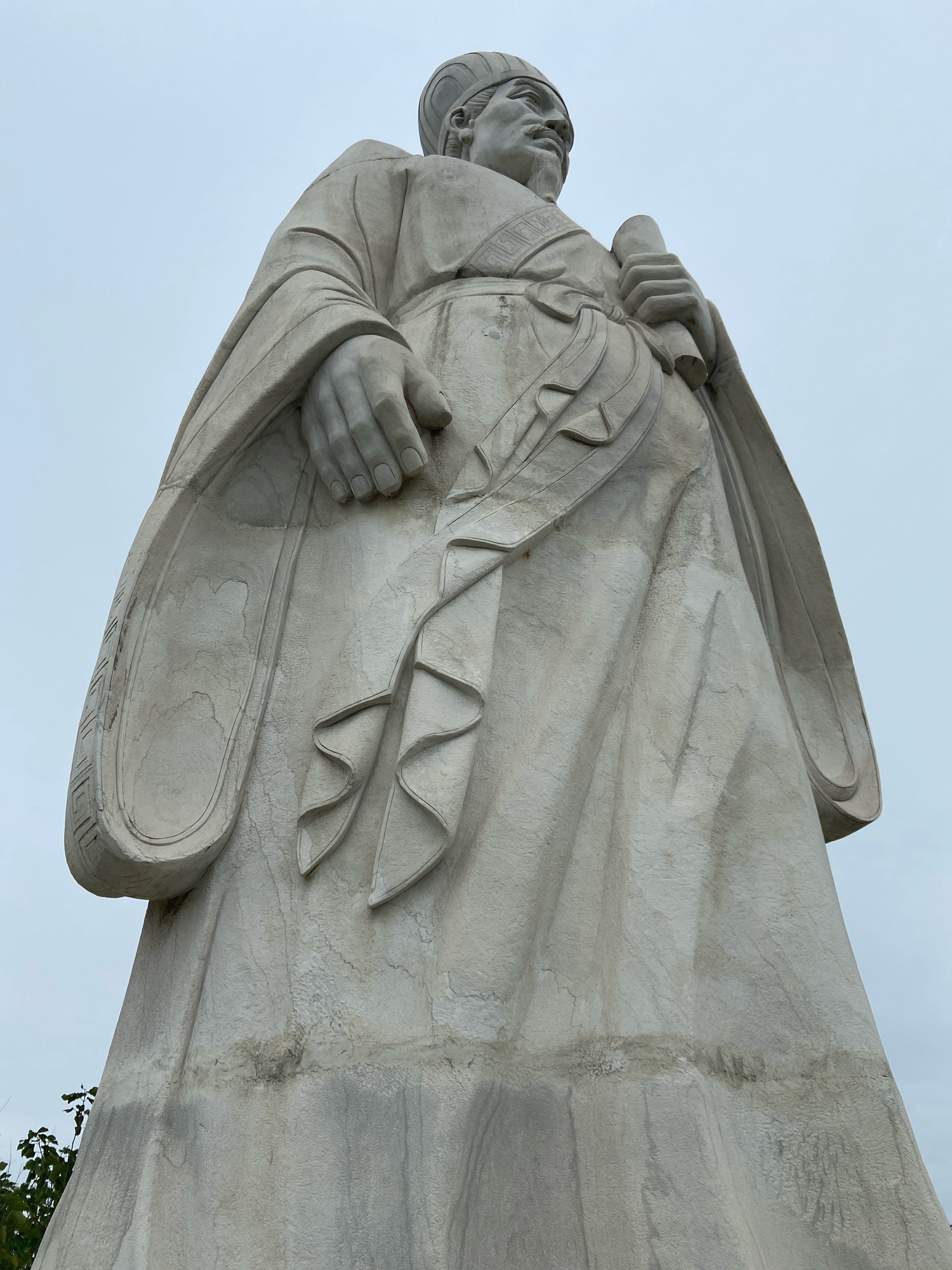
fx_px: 953
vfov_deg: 67.3
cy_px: 635
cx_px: 476
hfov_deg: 53.1
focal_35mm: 26
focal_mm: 4.25
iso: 32
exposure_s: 1/793
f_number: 1.8
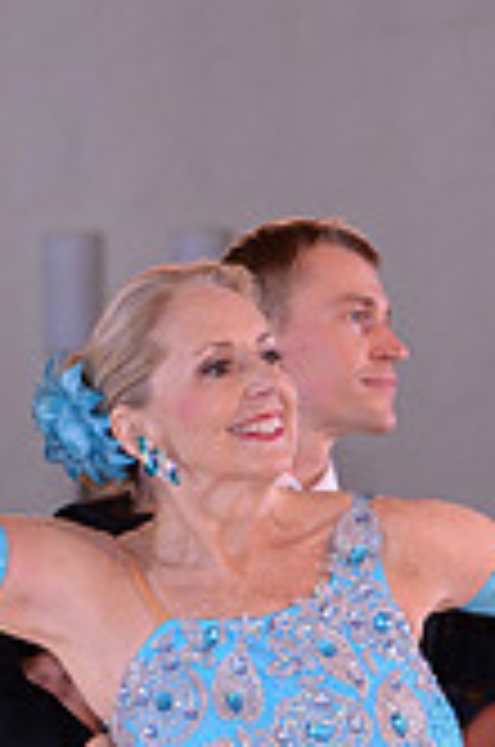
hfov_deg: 3.9
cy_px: 936
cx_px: 385
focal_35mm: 349
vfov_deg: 5.9
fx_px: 7228
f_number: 4.5
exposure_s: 1/250
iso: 1250
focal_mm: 100
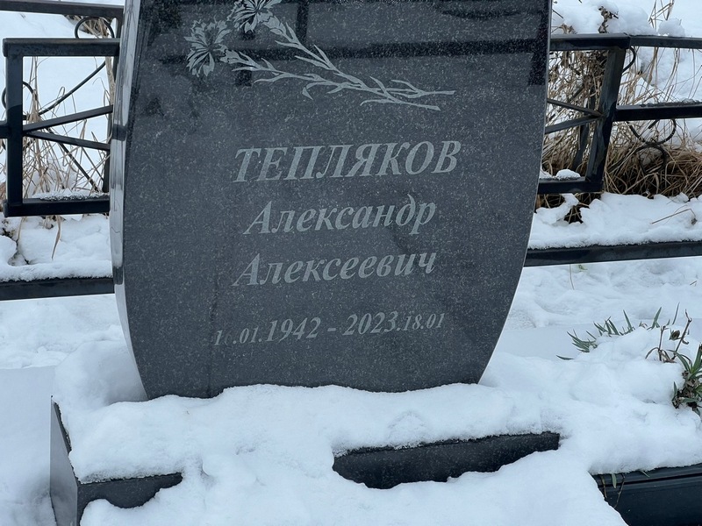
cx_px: 351
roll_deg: -4.3
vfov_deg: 19.1
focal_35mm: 77
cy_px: 263
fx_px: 1562
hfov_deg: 25.3
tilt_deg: -26.7
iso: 32
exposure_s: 1/99
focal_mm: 9
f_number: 2.8
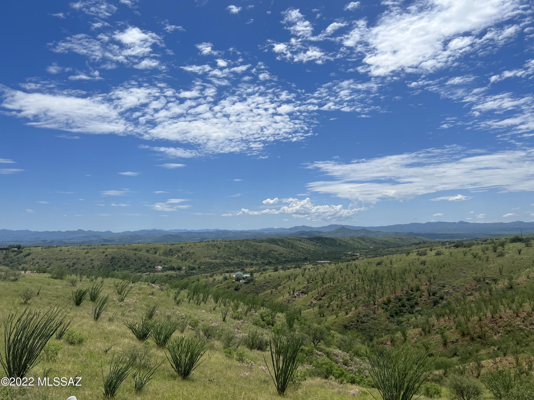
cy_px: 200
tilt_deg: +3.2
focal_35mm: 26
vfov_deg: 53.1
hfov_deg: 67.3
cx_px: 267
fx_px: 401
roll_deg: +1.3
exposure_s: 1/8696
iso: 50
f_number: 1.5
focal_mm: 5.7
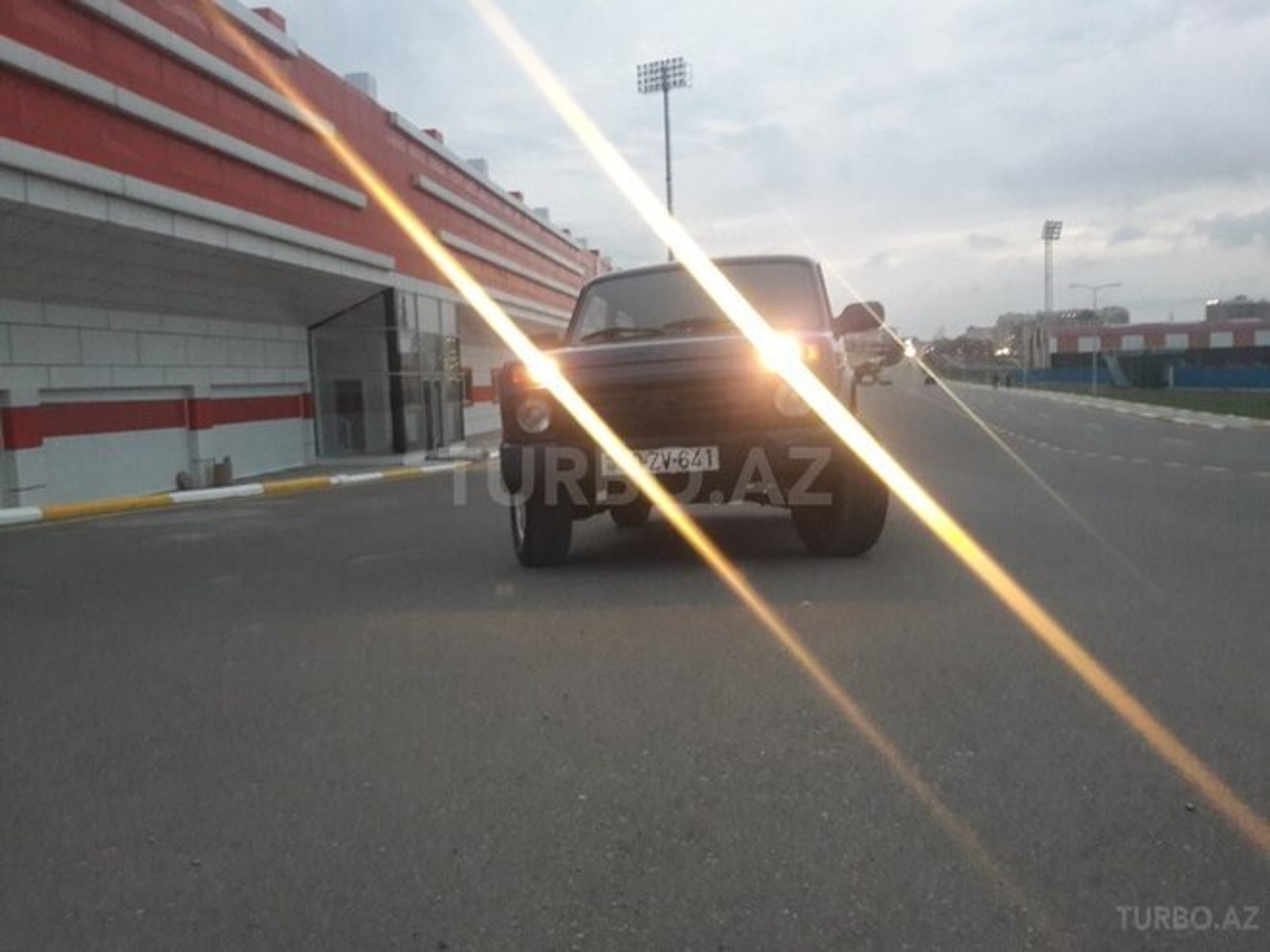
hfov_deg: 63.4
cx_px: 635
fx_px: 1027
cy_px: 476
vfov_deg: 49.7
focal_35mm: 28
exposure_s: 1/17
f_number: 1.9
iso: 250
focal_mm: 3.7
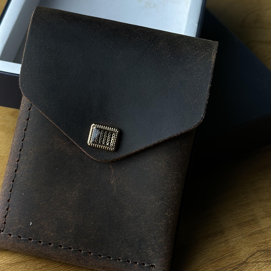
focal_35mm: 85
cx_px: 142
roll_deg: -9.4
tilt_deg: -42.5
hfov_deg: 20.4
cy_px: 105
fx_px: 753
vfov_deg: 20.4
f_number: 1.78
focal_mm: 6.86
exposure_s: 1/183
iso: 80
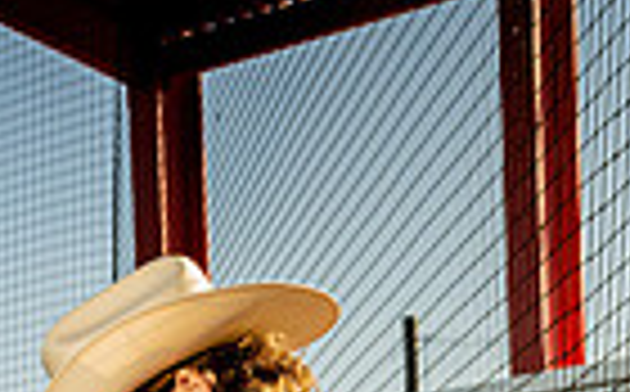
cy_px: 1000
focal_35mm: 154
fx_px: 2640
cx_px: 153
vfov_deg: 7.8
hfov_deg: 13.6
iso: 400
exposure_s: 1/250
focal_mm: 47
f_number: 10
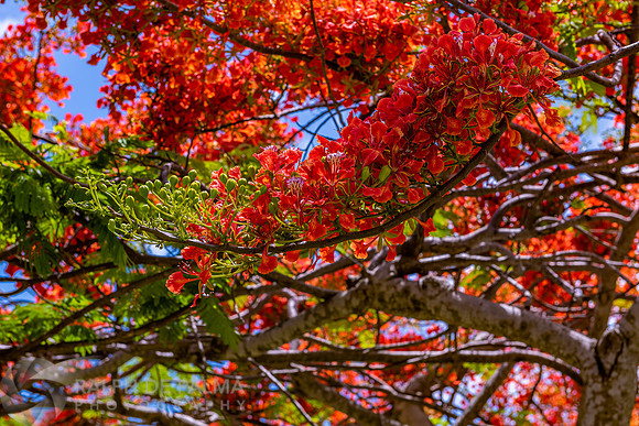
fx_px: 1243
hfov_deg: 28.8
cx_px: 320
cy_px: 213
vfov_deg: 19.5
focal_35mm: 70
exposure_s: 1/320
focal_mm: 70
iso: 100
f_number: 7.1
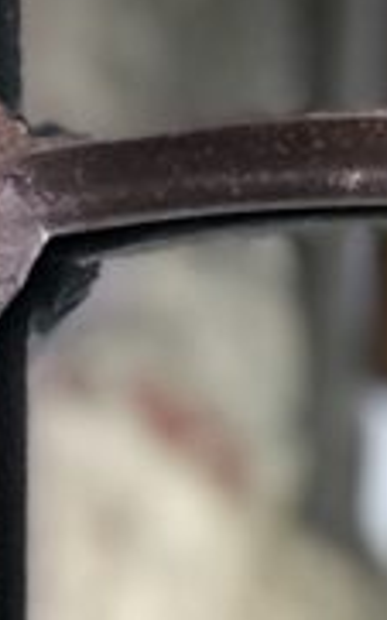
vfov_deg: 6.6
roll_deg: +3.5
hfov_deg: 4.2
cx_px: 442
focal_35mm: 312
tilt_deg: +7.4
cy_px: 1014
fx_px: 5269
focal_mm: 6
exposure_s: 1/17
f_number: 2.4
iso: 160
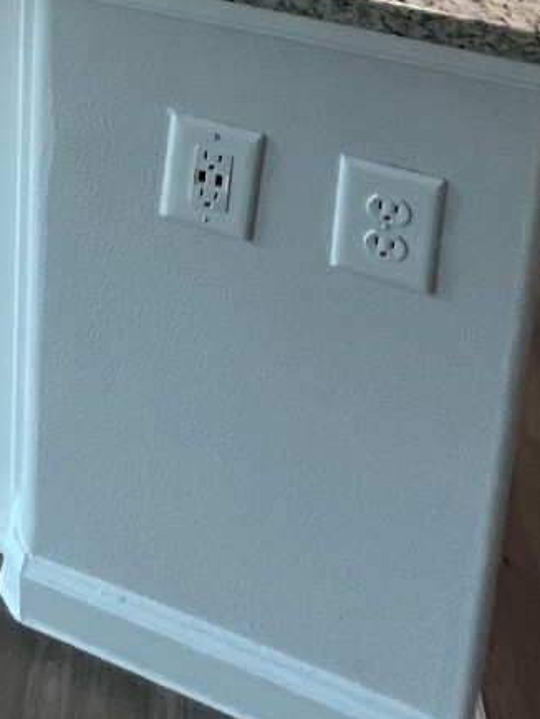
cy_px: -441
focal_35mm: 46
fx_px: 956
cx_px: -297
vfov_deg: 25.8
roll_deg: +2.7
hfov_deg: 24.0
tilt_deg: -10.9
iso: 250
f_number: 1.8
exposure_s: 1/120
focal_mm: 1.57
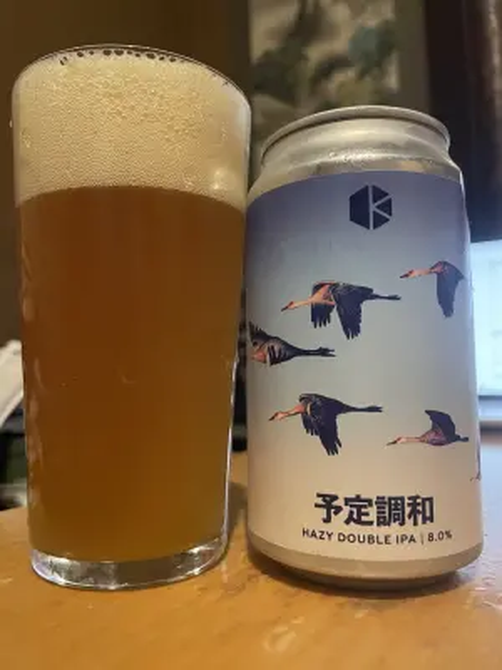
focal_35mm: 26
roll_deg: +2.0
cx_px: 251
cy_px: 335
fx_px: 503
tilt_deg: +3.1
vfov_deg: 67.3
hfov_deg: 53.1
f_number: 1.6
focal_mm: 4.2
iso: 640
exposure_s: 1/30
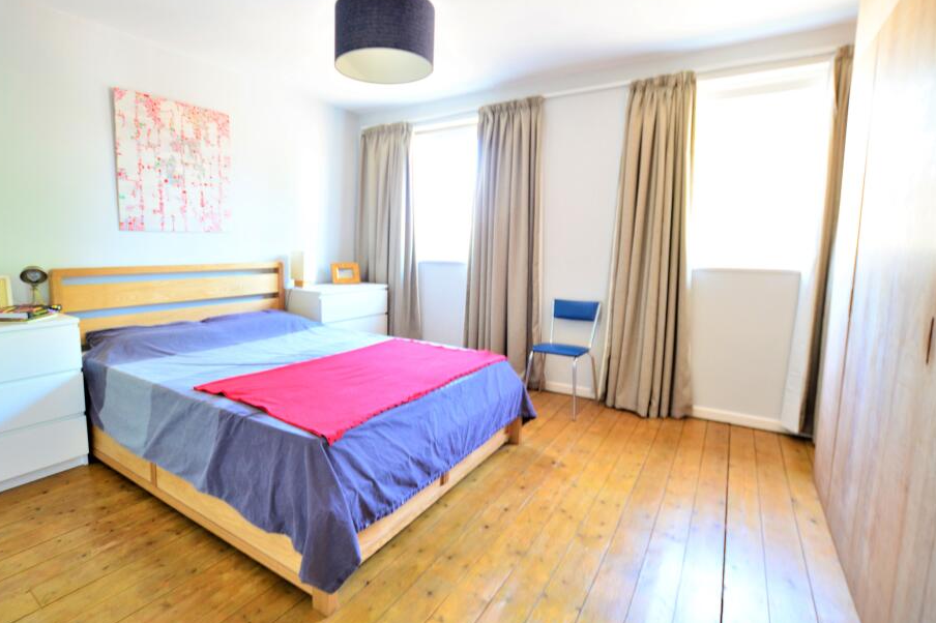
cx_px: 417
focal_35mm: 17
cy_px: 294
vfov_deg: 70.3
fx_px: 442
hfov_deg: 92.9
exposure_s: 1/15
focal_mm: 10
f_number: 3.5
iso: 500
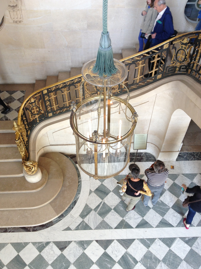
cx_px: 100
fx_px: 271
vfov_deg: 52.6
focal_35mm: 35
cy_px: 134
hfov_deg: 40.7
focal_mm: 4.28
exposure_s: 1/30
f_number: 2.4
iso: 64
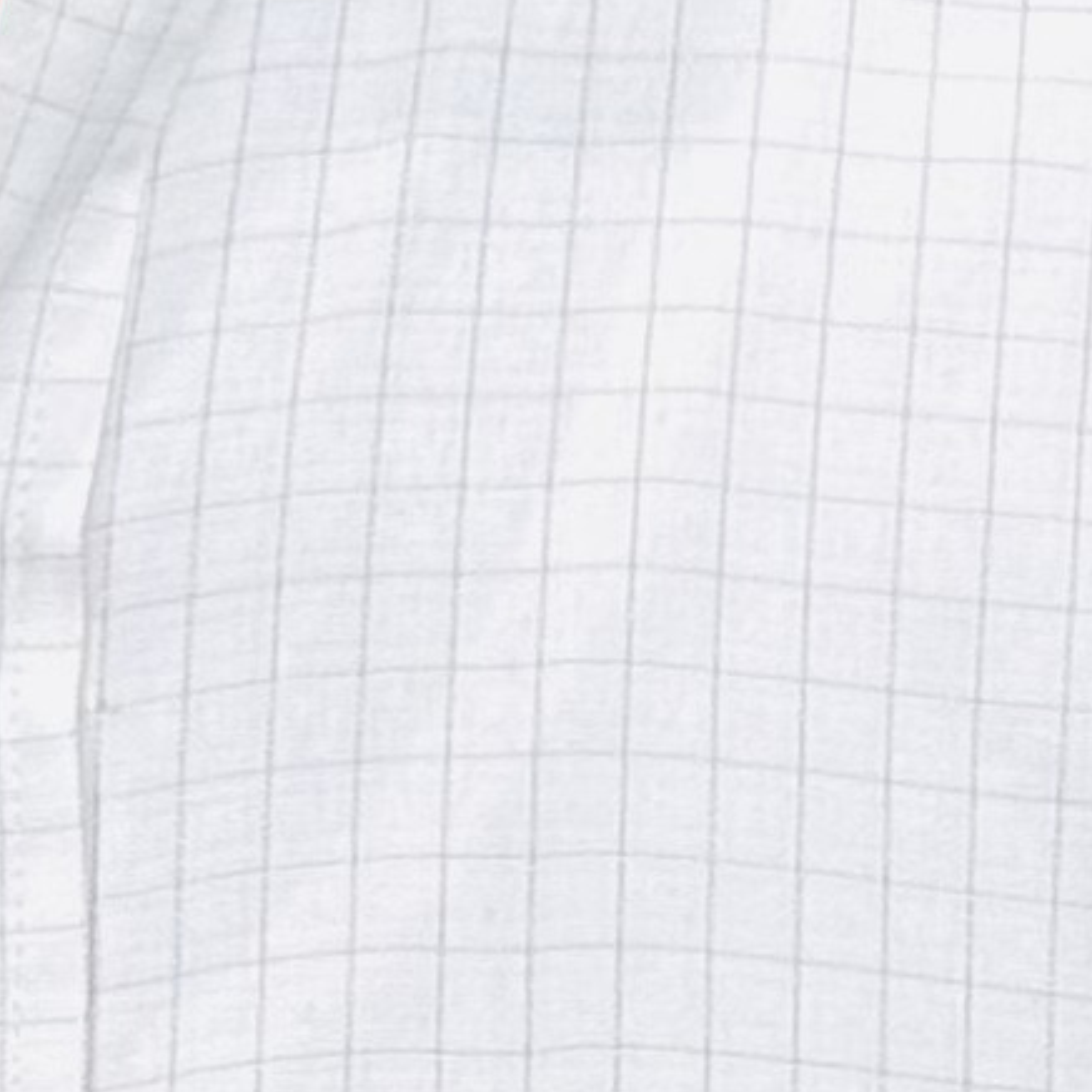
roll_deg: -0.2
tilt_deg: -0.5
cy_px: -1327
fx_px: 13991
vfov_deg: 4.4
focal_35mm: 392
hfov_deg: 4.5
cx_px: 33
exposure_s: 1/100
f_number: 1.78
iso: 50
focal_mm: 6.76
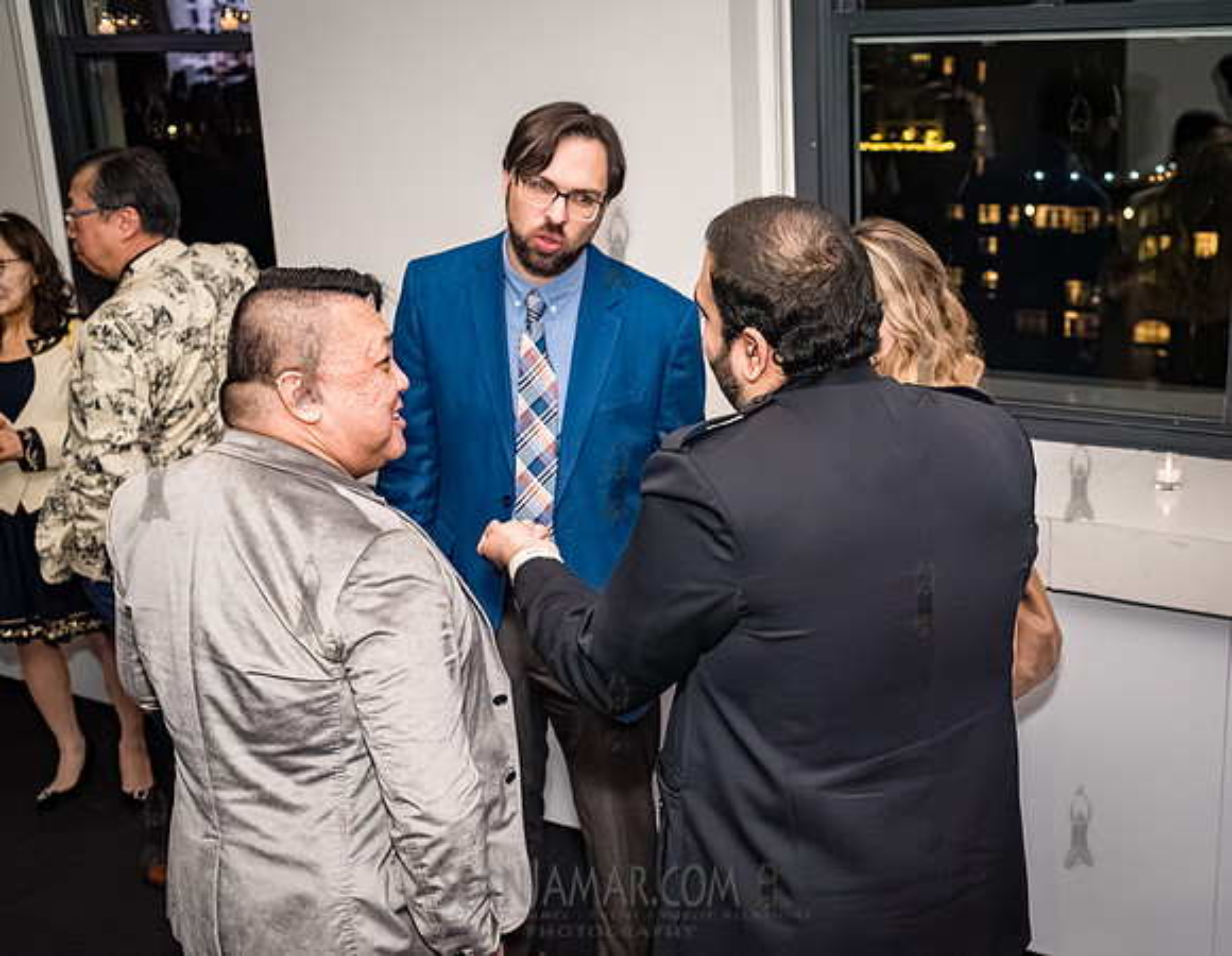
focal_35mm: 43
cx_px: 797
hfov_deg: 42.9
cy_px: 532
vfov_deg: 34.2
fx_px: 1550
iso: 8000
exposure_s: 1/400
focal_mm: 35
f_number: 5
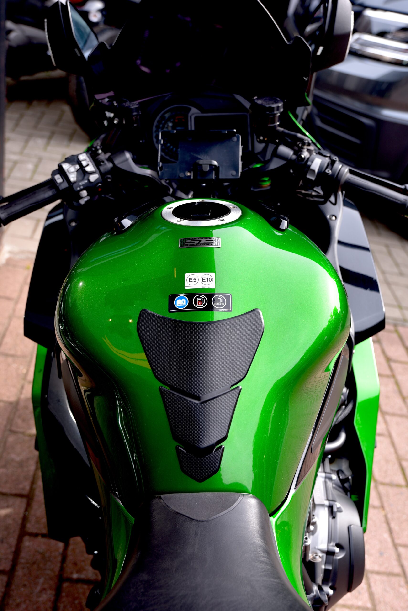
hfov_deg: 33.4
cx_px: 204
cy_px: 306
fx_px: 679
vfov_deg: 48.4
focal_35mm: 40
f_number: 5
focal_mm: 40
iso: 100
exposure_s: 1/100
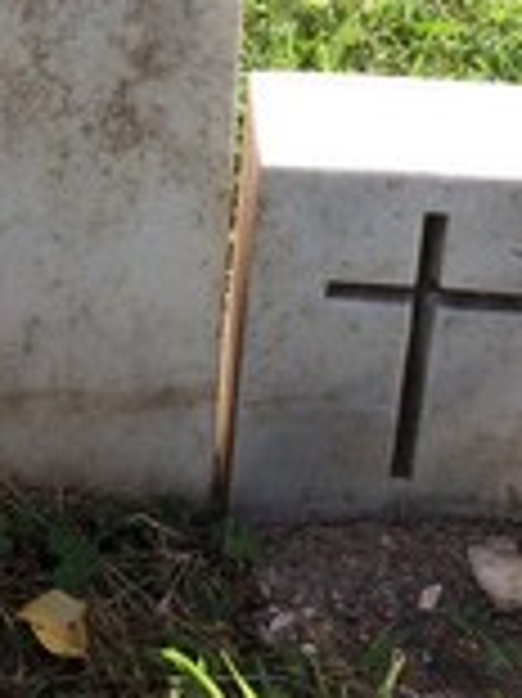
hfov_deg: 16.9
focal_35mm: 85
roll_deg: -1.4
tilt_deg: -26.0
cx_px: -9
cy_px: -191
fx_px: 1711
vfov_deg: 21.1
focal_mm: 4.15
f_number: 2.2
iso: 32
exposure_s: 1/1053
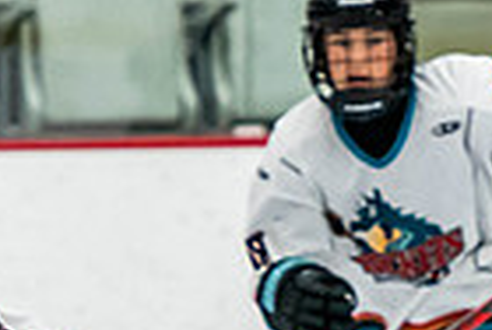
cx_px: 803
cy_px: 582
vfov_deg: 1.5
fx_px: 12970
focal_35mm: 947
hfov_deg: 2.2
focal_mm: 155
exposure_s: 1/640
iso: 2500
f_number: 2.8
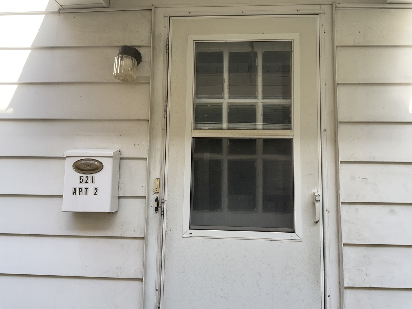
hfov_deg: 61.7
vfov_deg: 48.2
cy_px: 154
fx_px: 345
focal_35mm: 29
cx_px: 206
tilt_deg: +4.7
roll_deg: -1.8
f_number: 1.8
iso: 16
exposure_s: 1/325
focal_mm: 3
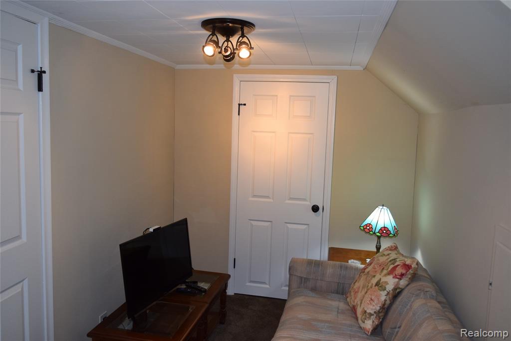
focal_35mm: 27
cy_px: 170
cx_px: 256
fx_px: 383
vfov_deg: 47.9
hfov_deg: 67.4
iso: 800
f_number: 5
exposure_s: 1/100
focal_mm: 18
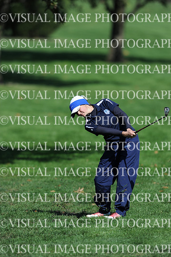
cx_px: 91
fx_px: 3084
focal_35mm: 432
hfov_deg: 3.2
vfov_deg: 4.8
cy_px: 133
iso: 250
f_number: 4
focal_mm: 400
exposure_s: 1/3200
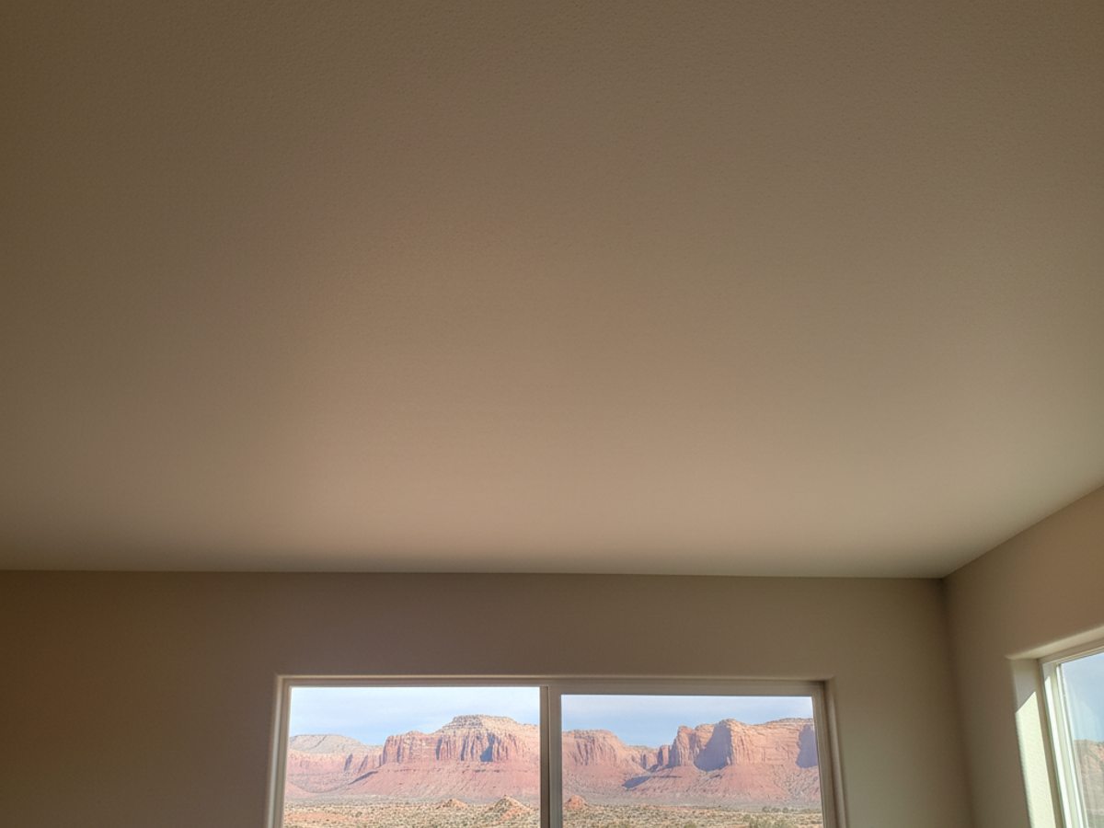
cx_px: 552
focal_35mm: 24
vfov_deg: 56.8
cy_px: 414
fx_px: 765
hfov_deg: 71.6
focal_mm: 6.8
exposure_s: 1/650
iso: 950
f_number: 1.68
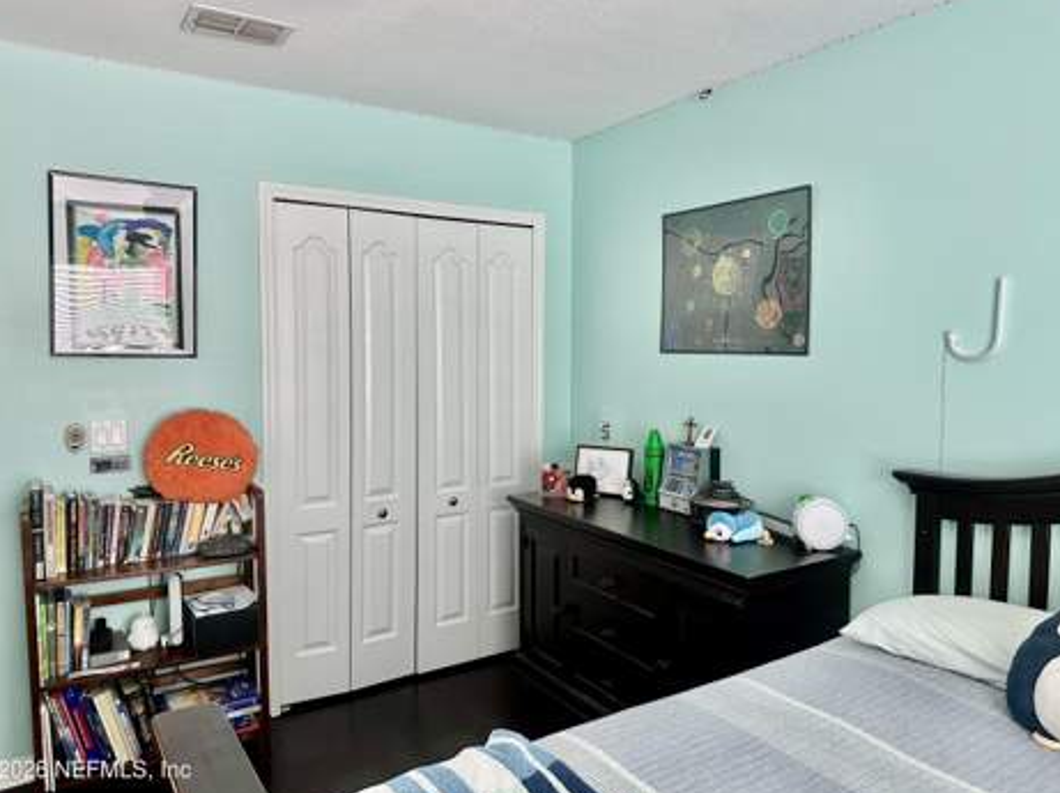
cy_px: 392
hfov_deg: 69.4
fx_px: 765
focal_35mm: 25
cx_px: 529
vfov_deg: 54.8
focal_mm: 6.86
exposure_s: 1/61
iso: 250
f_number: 1.78
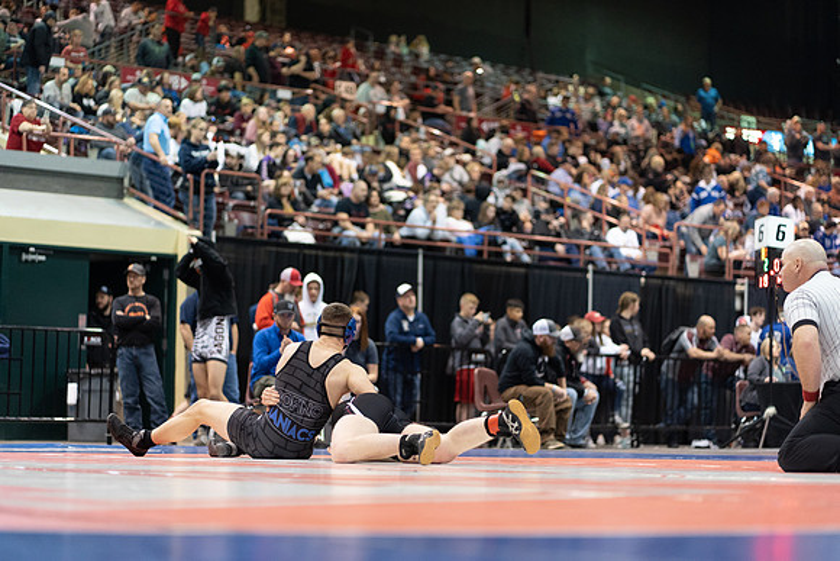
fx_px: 1984
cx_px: 420
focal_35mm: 85
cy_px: 280
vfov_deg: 16.1
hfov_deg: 23.9
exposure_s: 1/500
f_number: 1.8
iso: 2500
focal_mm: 85
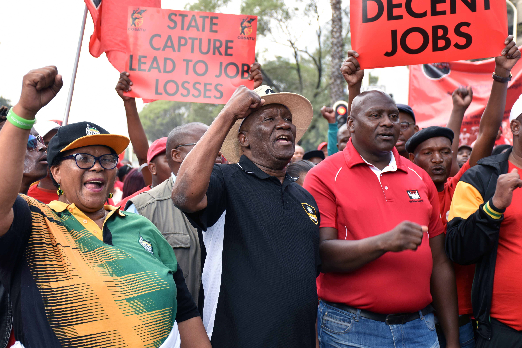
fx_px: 979
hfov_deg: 29.9
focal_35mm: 68
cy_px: 174
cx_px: 261
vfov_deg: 20.2
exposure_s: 1/250
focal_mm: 45
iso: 320
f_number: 5
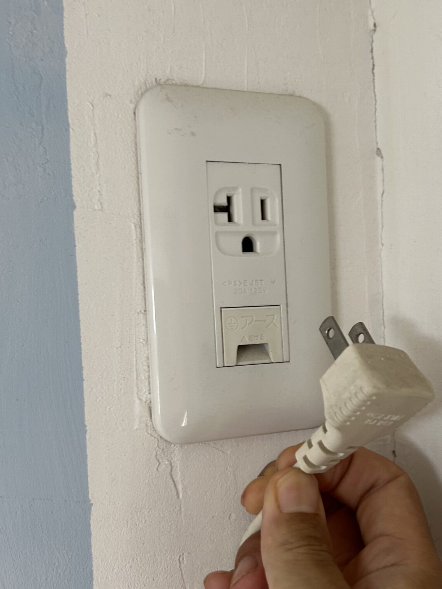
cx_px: 236
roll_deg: +3.5
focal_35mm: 44
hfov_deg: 32.9
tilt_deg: -3.3
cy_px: 340
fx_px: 749
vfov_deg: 42.8
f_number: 1.5
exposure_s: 1/67
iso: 125
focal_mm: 5.7
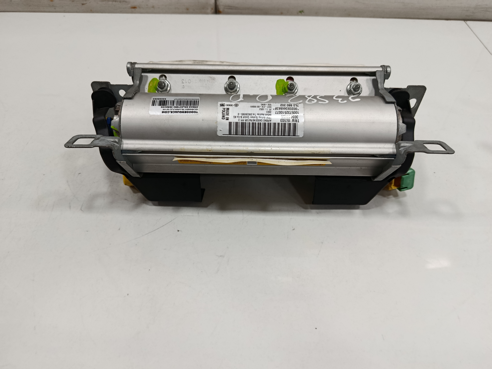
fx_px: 341
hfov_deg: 71.6
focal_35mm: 24
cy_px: 184
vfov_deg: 56.8
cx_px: 246
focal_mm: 5.24
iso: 921
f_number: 1.7
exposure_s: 1/100
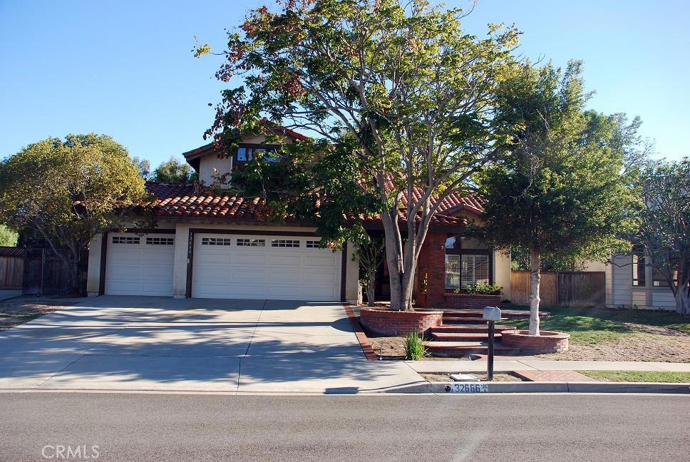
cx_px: 345
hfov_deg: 61.9
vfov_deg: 43.7
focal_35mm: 30
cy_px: 231
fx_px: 576
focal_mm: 20
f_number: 5.6
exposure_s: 1/125
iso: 100
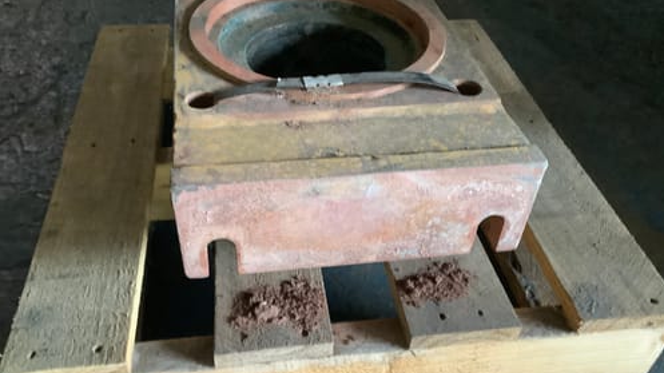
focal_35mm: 34
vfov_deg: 34.6
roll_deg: -1.9
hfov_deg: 58.0
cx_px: 333
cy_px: 205
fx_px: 598
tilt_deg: -41.3
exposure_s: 1/25
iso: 500
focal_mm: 3.3
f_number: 2.4
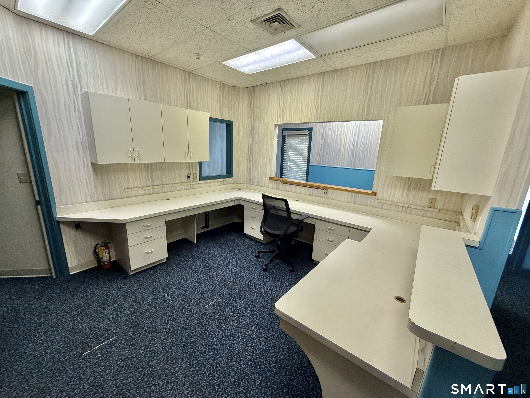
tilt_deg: -12.6
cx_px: 265
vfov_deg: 85.7
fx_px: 214
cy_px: 199
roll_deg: -2.0
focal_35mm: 14
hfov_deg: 102.1
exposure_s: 1/120
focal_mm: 2.22
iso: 200
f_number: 2.2
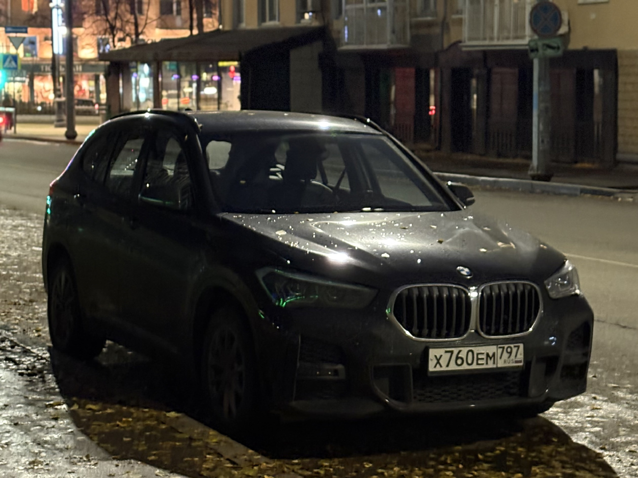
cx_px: 319
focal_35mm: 52
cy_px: 239
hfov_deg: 36.8
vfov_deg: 28.0
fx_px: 958
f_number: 1.6
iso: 500
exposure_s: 1/20
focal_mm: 5.96
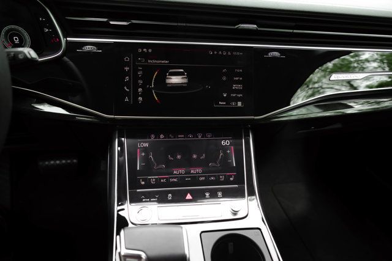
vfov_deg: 53.2
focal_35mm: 24
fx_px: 261
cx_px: 196
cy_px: 130
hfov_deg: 73.7
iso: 640
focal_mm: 24
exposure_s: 1/200
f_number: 4
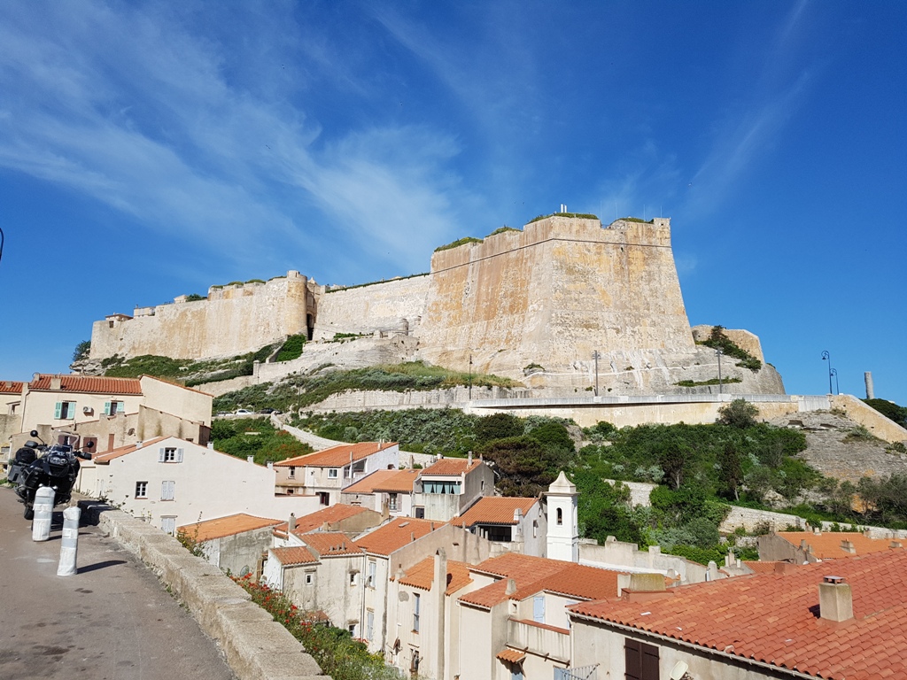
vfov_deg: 53.1
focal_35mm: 26
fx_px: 681
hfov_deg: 67.3
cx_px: 454
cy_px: 340
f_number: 1.7
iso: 50
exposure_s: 1/3632
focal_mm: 4.2
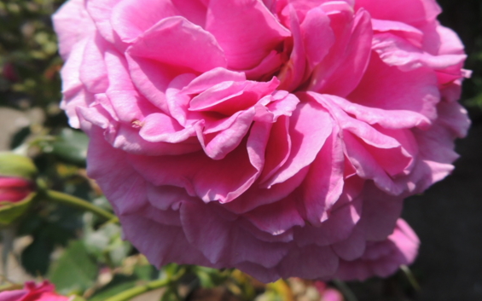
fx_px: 473
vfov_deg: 35.1
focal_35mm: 36
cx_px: 278
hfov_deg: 53.8
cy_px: 106
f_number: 3
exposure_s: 1/1000
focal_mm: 4.3
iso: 100
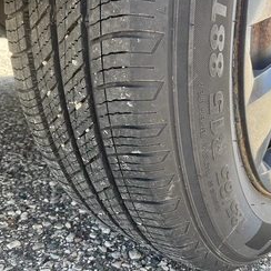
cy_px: 136
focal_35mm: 42
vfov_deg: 40.0
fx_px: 372
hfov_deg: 39.9
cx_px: 112
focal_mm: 3
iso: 32
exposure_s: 1/158
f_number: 1.8
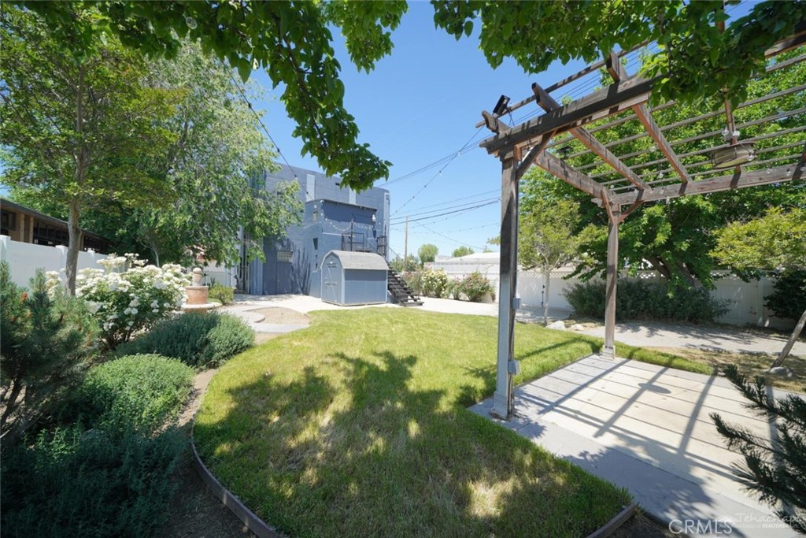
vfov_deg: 90.0
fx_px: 269
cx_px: 403
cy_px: 269
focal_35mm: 12
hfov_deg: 112.6
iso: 200
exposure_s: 1/400
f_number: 6.3
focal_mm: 12
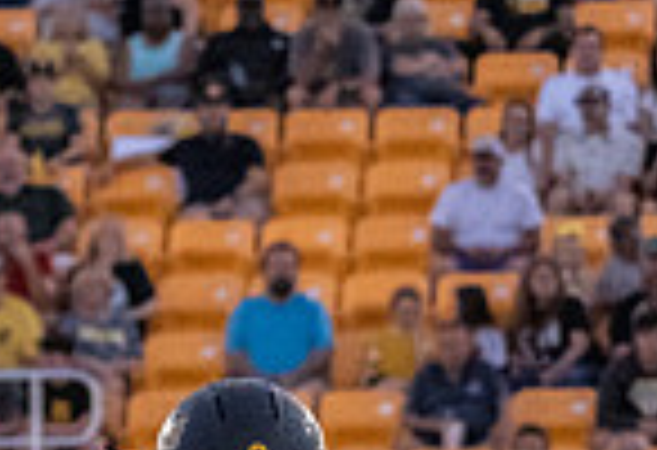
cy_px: 968
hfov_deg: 3.1
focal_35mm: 641
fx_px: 11797
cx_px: -1013
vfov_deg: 2.2
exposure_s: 1/1000
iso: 8000
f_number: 5.6
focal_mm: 114
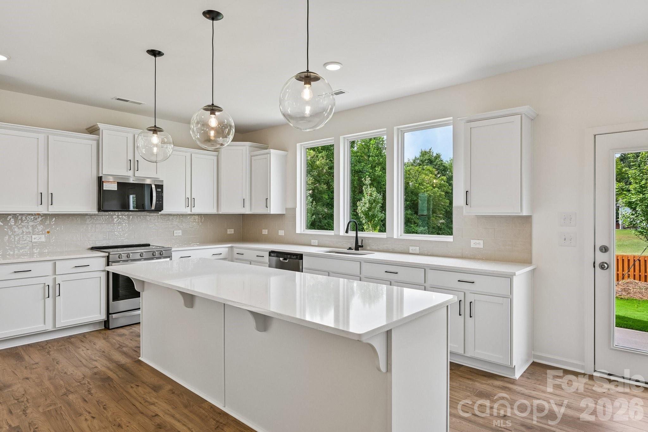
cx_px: 324
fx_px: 378
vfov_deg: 59.5
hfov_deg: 81.2
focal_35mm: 21
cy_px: 216
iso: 100
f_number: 8
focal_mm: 21
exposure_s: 1/25
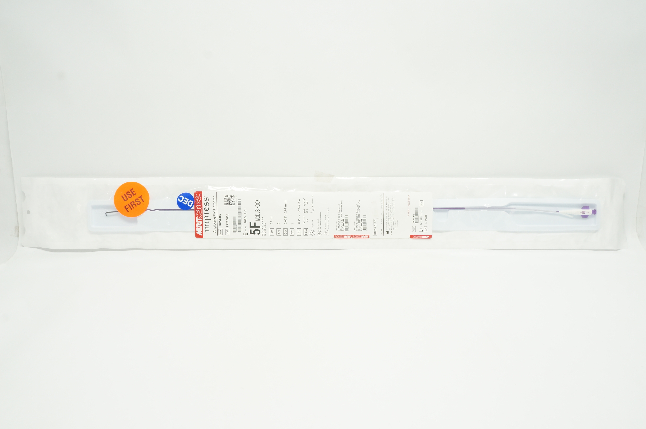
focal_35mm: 32
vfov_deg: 41.6
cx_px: 323
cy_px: 214
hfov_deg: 59.5
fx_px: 565
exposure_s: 1/15
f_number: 11
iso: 400
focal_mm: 21
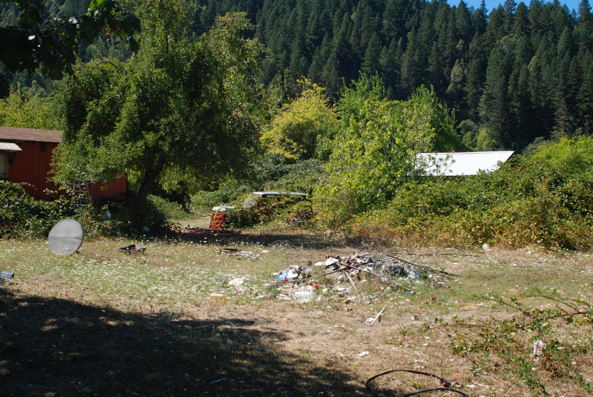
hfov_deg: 46.3
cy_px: 198
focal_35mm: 42
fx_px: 693
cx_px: 296
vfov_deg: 32.0
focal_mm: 28
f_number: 7.1
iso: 100
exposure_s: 1/200
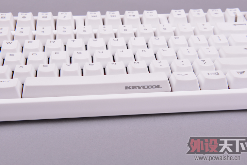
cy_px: 82
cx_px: 125
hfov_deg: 32.4
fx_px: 425
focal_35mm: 62
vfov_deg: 21.9
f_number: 16
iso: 200
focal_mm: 60
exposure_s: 1/160
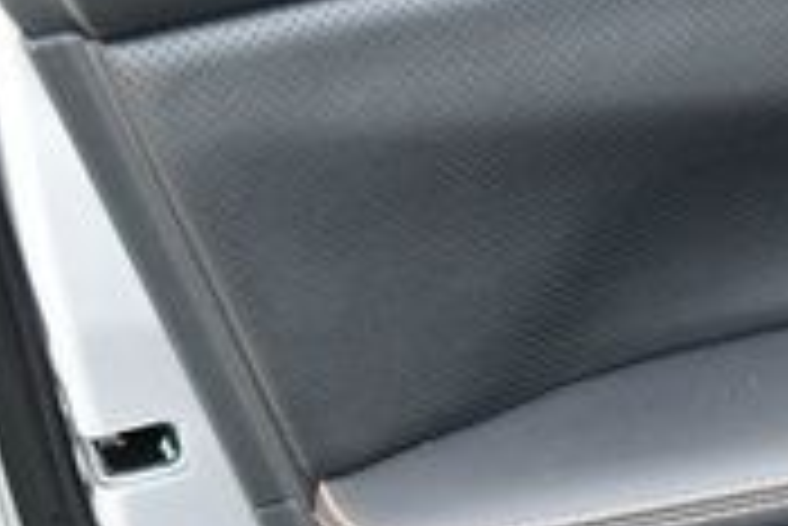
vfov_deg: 10.4
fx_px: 2892
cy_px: 432
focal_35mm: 132
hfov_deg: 14.3
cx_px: 1265
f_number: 3.5
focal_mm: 18
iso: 800
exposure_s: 1/250
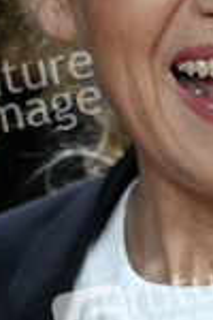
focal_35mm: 520
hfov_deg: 2.6
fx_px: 4615
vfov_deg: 4.0
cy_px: -4
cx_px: 225
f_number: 5.6
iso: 1600
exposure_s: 1/350
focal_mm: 195
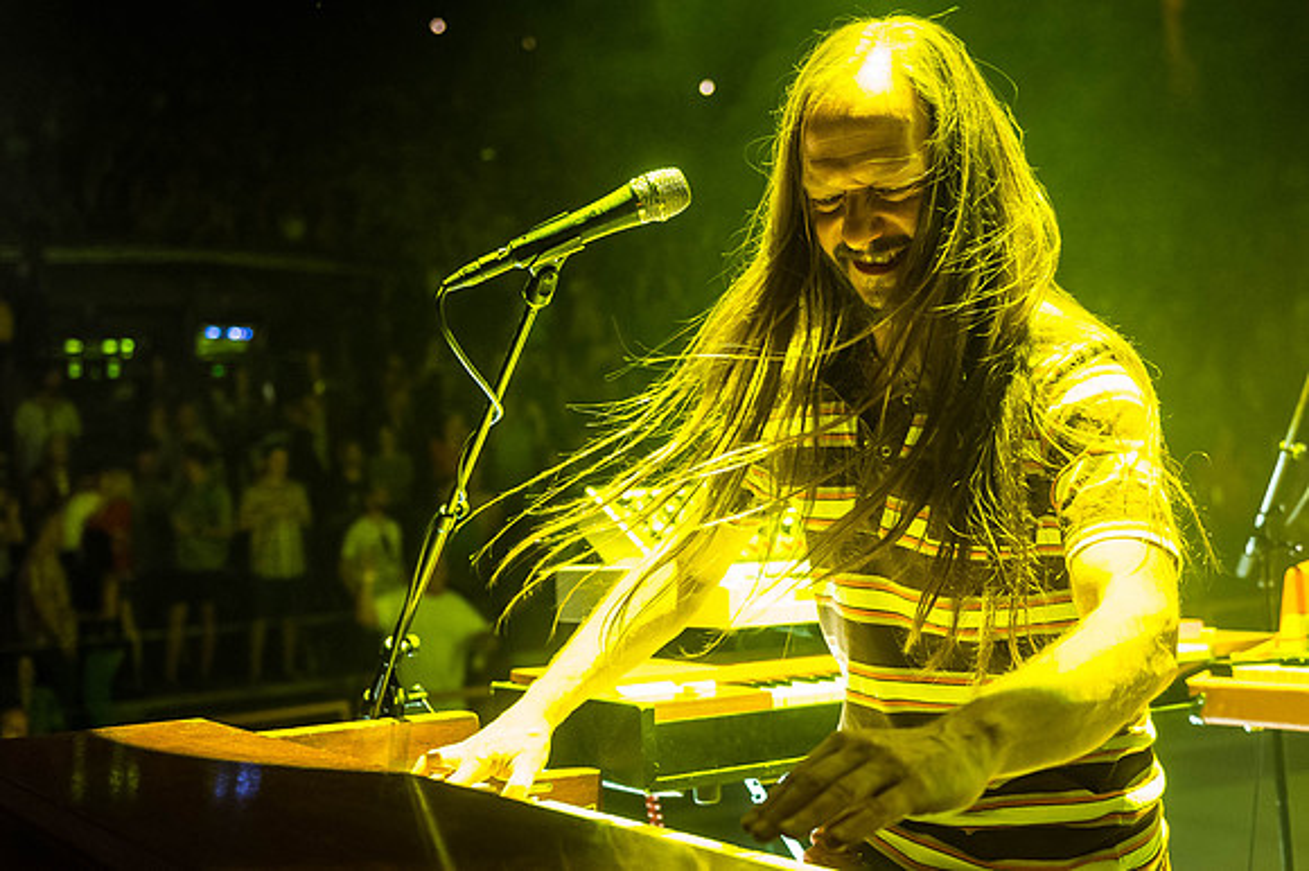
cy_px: 394
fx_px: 1678
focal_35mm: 46
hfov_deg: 42.6
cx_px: 682
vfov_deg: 29.1
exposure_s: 1/250
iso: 3200
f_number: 2.8
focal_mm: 35
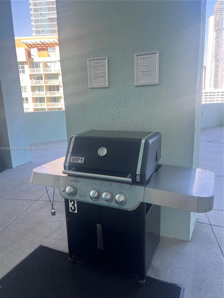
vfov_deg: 67.3
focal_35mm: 26
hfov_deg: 53.1
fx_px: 224
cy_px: 149
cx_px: 112
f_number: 1.5
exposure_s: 1/383
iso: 50
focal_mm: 5.7
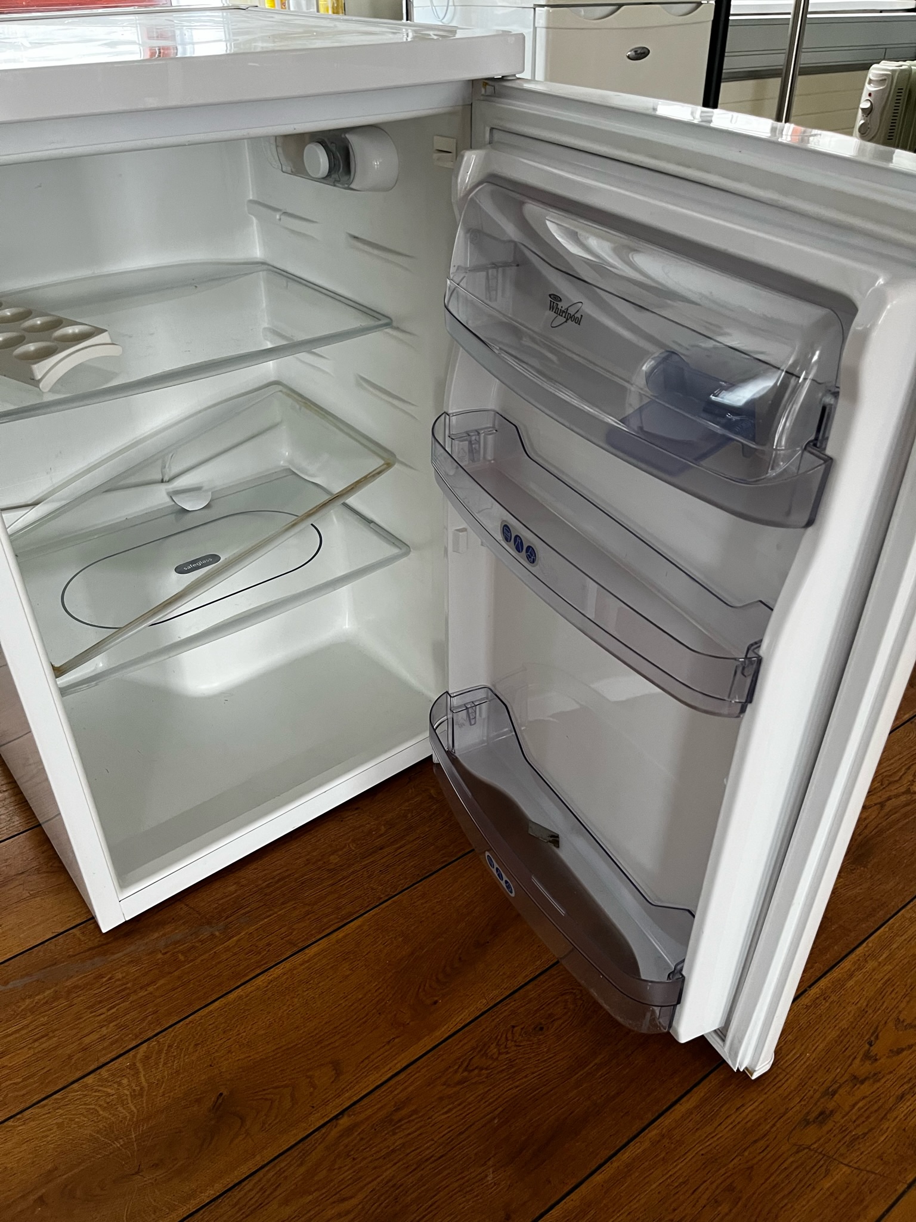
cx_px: 458
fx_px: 918
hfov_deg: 53.0
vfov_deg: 67.3
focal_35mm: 26
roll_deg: +0.5
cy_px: 611
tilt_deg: -35.4
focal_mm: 5.1
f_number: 1.6
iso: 200
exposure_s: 1/60
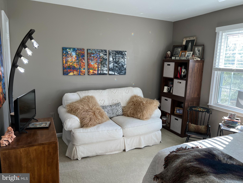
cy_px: 92
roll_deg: -1.7
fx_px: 183
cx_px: 122
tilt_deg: -9.2
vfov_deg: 53.1
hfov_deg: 67.3
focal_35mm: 26
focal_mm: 5.7
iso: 40
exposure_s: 1/120
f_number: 1.5
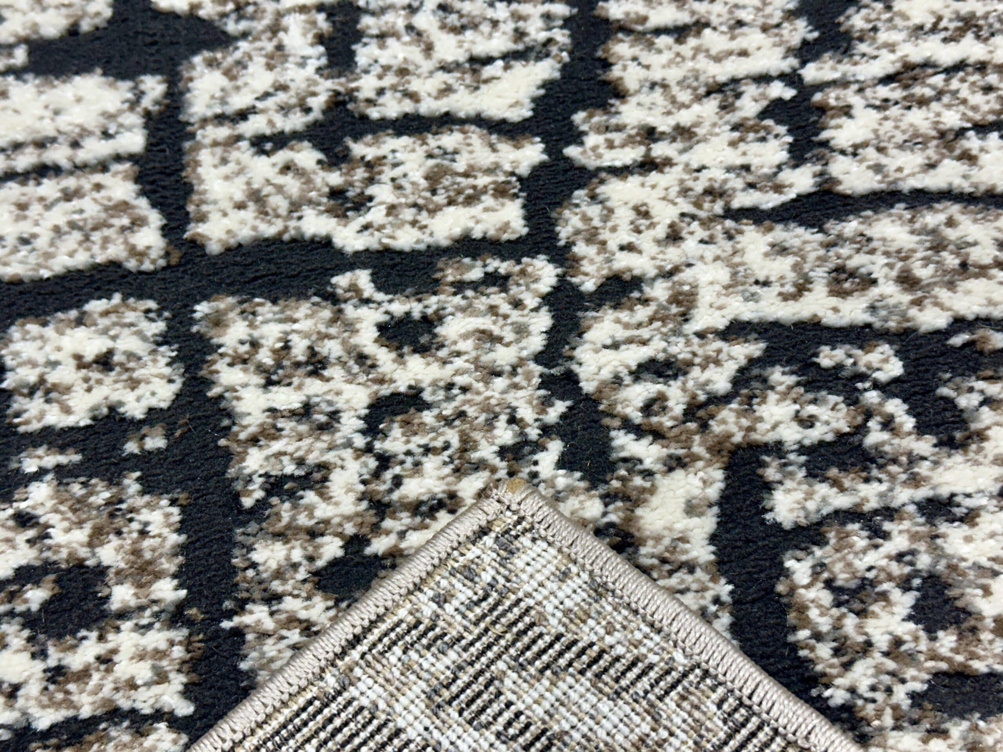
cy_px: 376
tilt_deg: -56.2
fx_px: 1391
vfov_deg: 30.3
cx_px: 502
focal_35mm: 48
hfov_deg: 39.7
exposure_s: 1/120
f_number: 1.78
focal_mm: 6.86
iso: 100
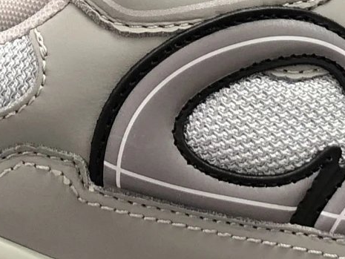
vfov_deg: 9.3
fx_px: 1535
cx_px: 194
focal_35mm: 154
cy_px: -168
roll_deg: -0.5
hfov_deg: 12.8
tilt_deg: -5.7
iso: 32
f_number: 1.8
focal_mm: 4
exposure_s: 1/20
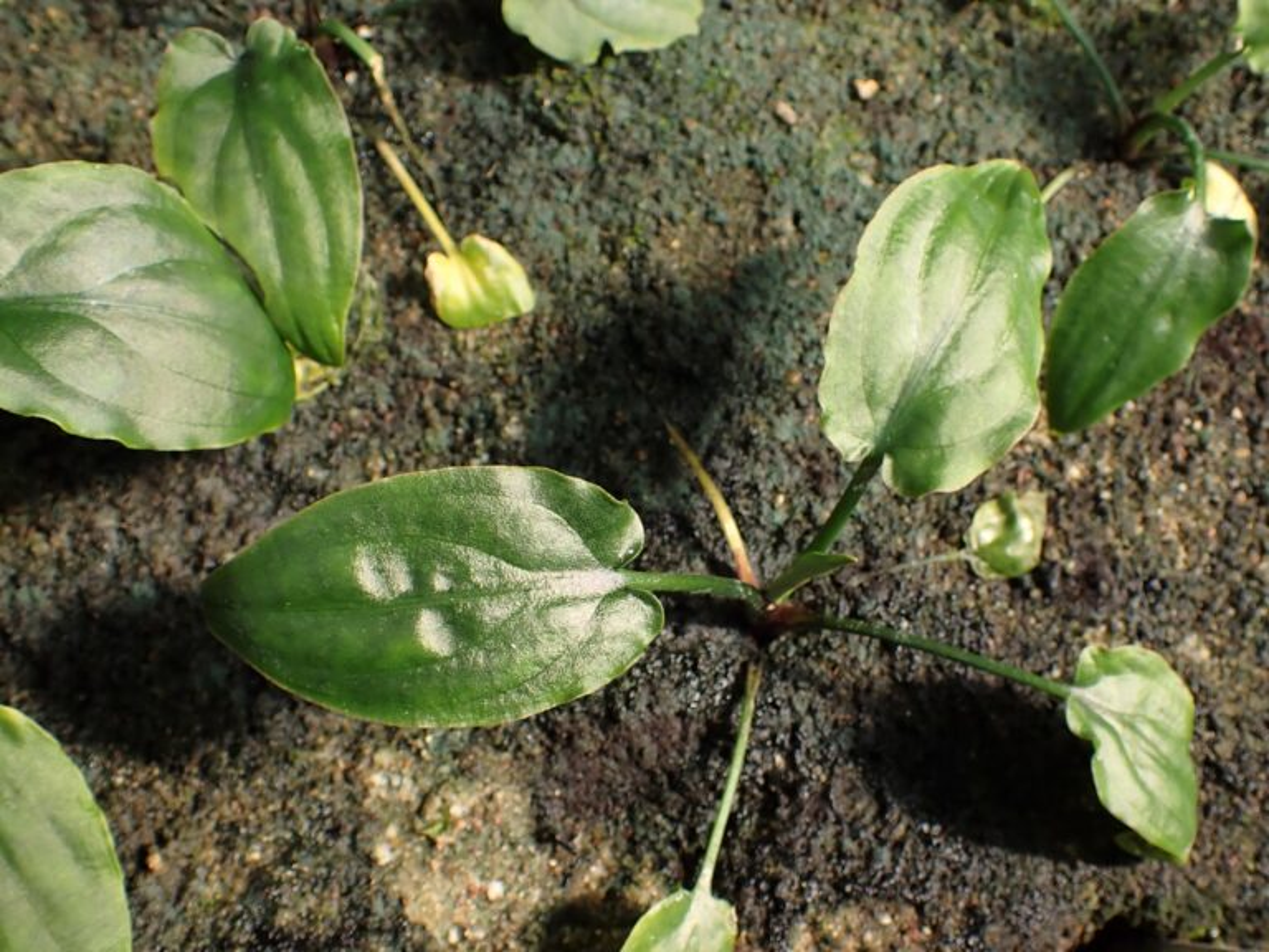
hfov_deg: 60.0
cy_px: 476
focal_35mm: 30
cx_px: 634
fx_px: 1100
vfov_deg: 46.8
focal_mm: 5.4
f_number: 3.2
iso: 100
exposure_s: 1/125
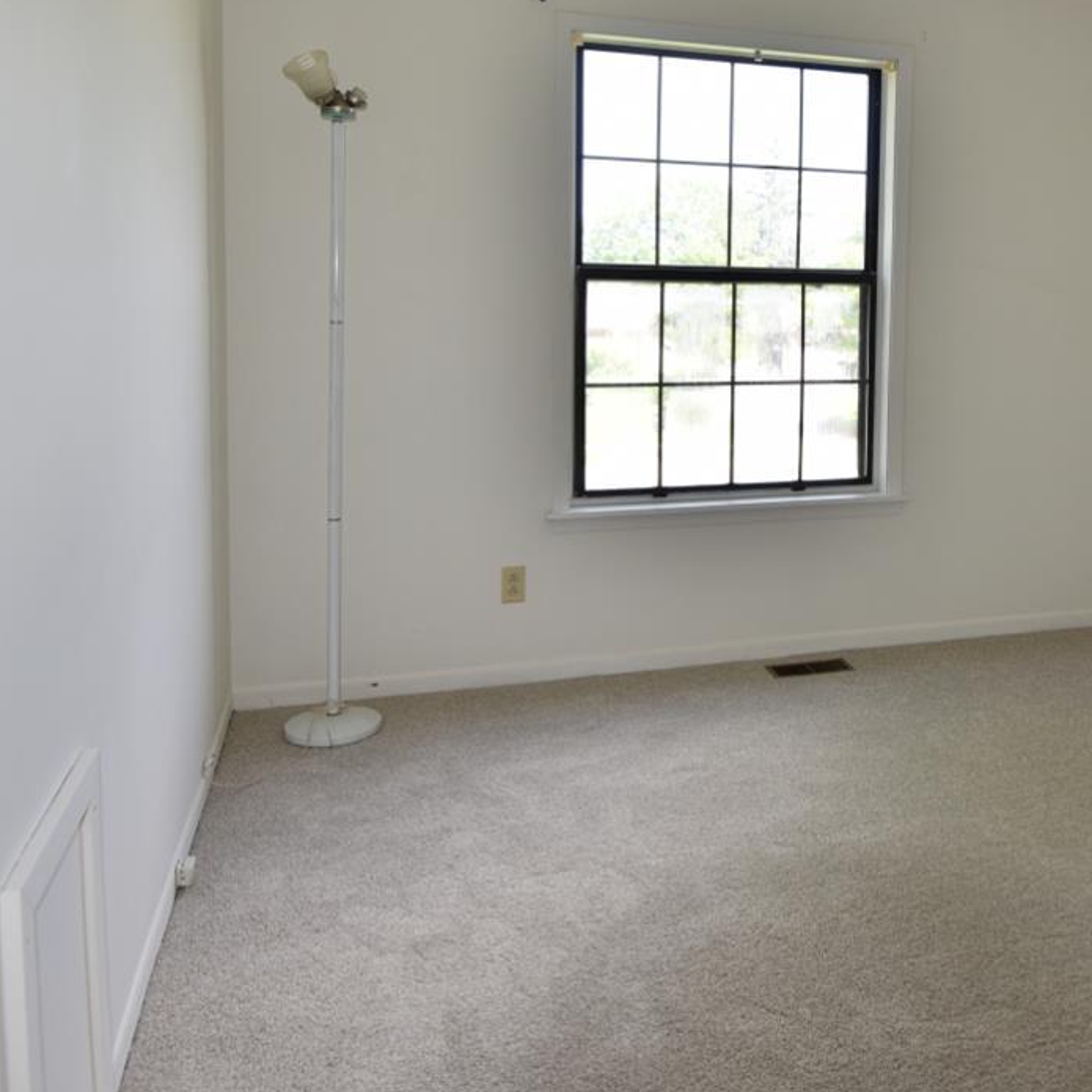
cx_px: 837
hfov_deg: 47.6
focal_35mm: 33
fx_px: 1178
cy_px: 350
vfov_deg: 48.8
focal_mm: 18
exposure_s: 1/125
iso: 400
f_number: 5.6
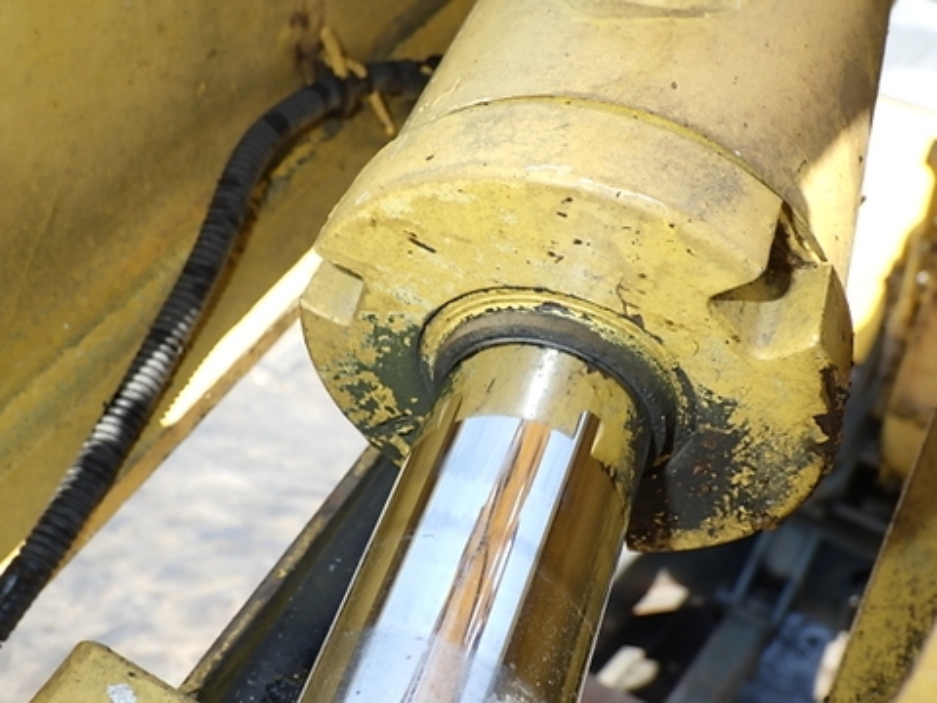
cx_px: 468
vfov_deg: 34.3
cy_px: 352
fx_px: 1137
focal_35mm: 42
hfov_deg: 44.8
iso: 125
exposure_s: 1/320
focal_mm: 7.5
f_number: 4.2
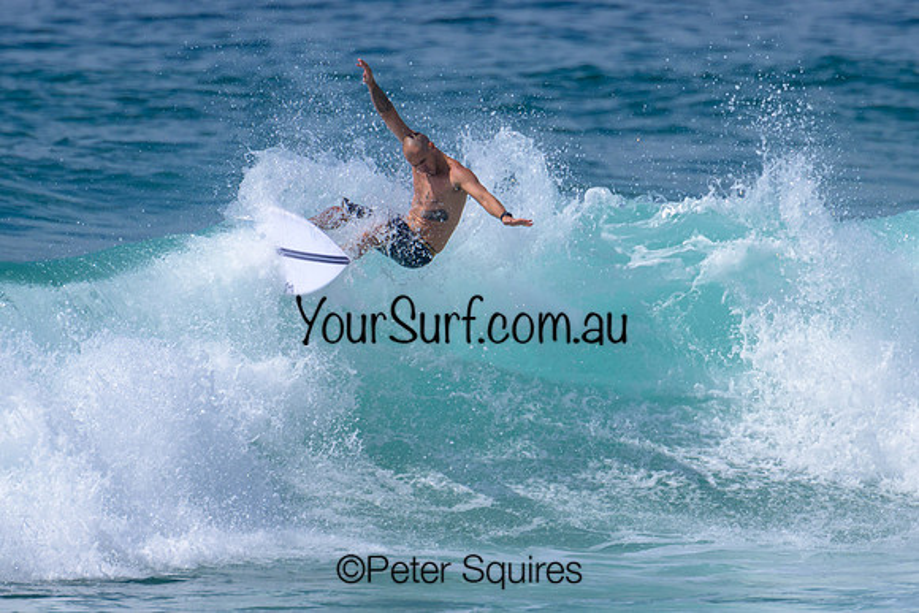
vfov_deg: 1.3
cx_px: 433
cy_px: 411
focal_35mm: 1094
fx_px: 27938
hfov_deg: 1.9
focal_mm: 800
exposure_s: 1/2000
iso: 360
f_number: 11
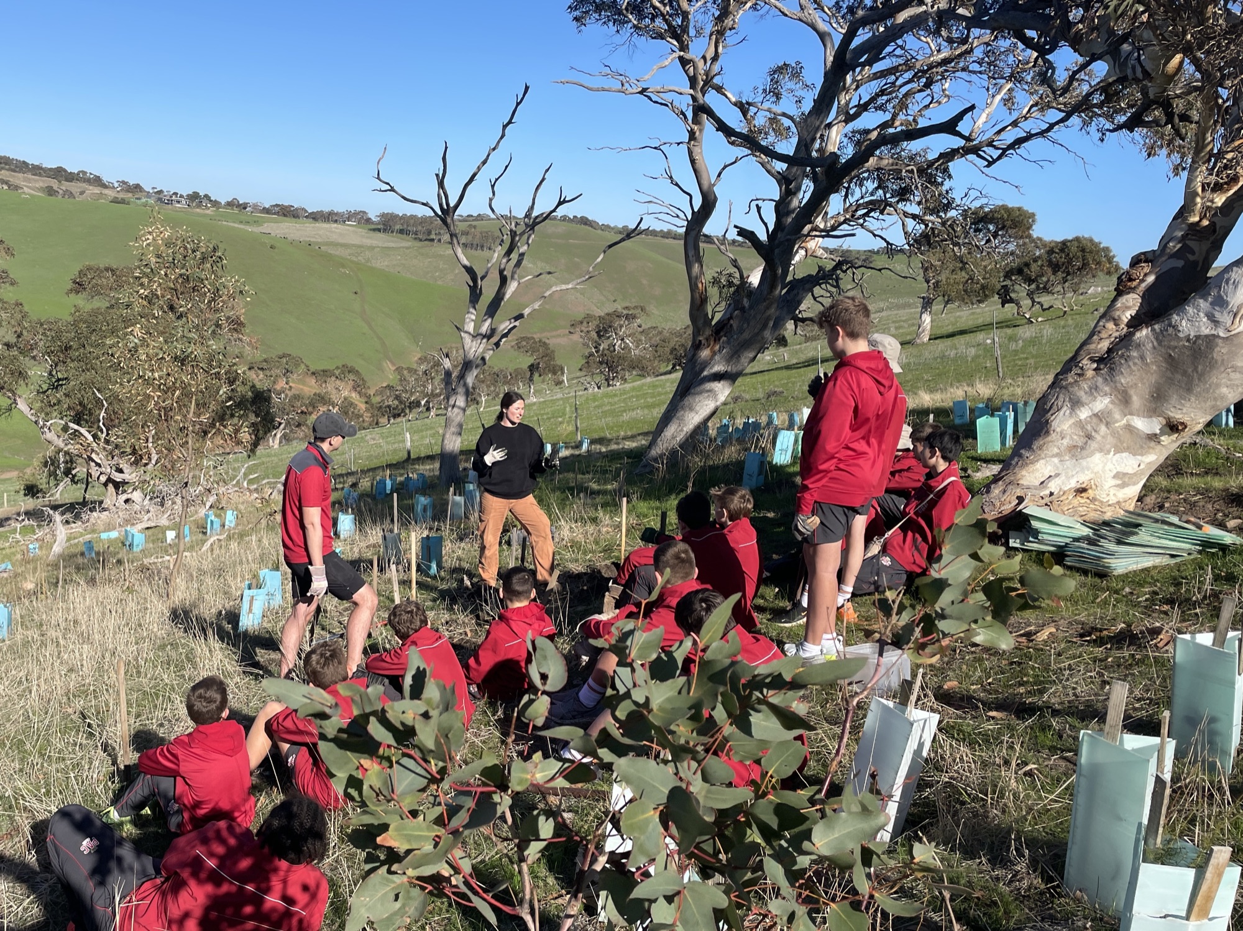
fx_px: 933
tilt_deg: -12.9
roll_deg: -3.2
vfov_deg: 53.0
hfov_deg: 67.3
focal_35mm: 26
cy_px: 466
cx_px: 622
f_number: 1.6
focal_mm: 4.2
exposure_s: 1/3401
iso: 32
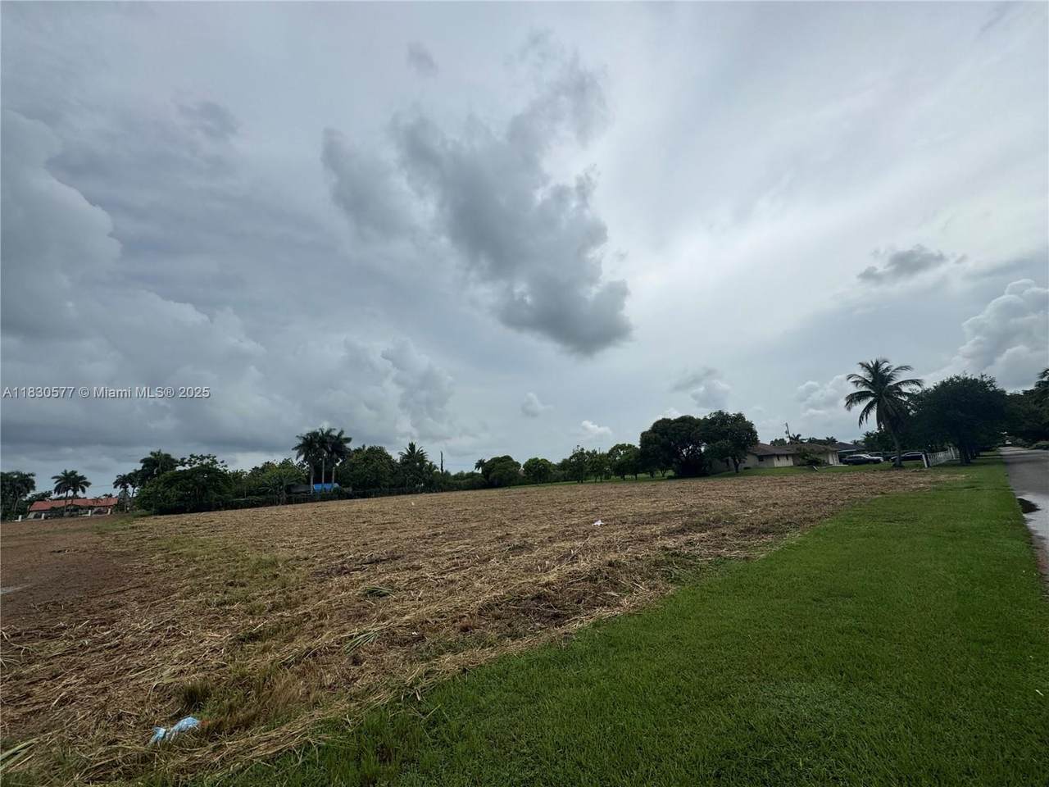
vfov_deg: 85.7
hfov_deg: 102.1
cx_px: 524
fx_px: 424
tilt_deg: +11.1
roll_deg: +5.3
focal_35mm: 14
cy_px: 394
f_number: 2.2
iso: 40
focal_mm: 2.22
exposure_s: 1/3906
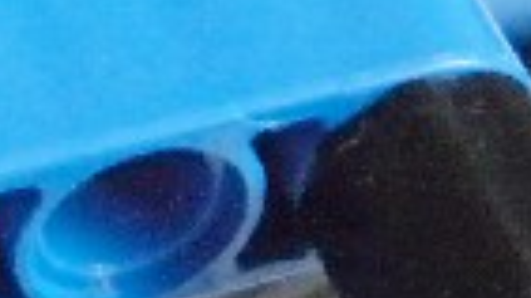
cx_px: -410
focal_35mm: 378
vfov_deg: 3.2
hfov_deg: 5.6
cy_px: -181
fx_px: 5317
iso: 800
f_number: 3.2
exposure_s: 1/60
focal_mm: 10.8
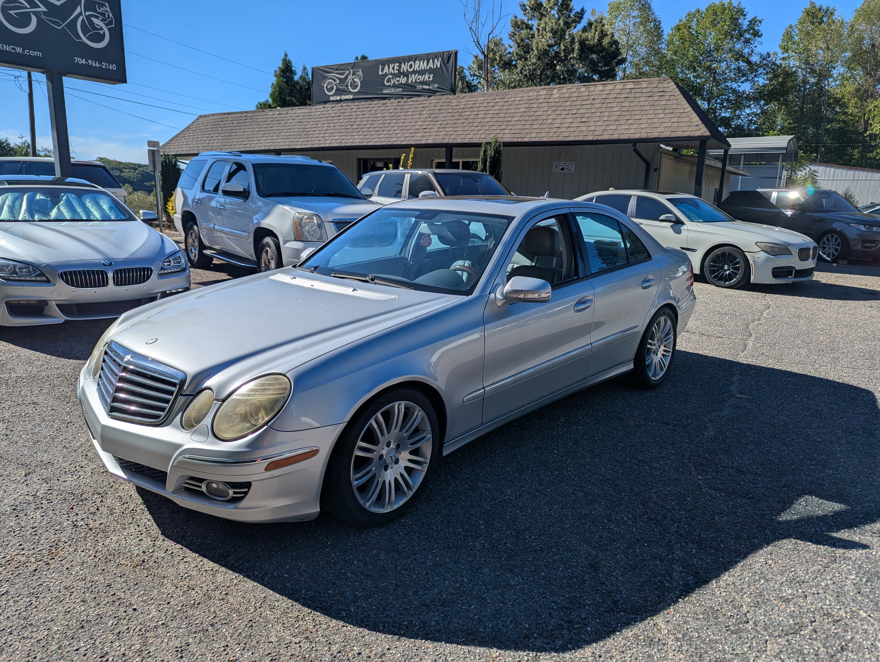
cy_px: 331
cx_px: 440
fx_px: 611
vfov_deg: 56.9
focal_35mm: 24
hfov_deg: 71.5
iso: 44
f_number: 1.85
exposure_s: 1/4717
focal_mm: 6.81
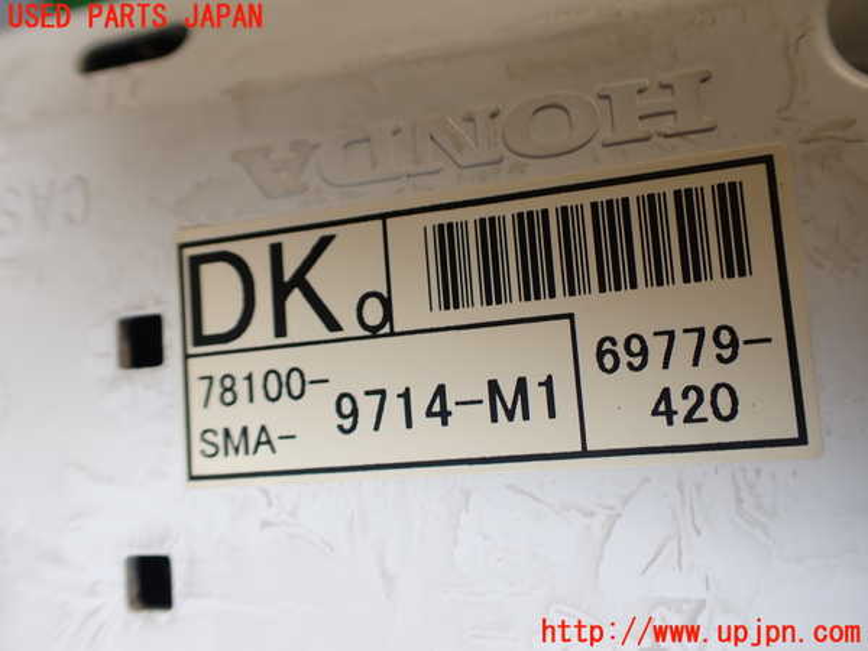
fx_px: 752
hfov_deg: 60.0
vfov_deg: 46.8
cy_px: 326
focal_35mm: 30
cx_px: 434
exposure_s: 1/125
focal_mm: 5.4
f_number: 2.3
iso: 200
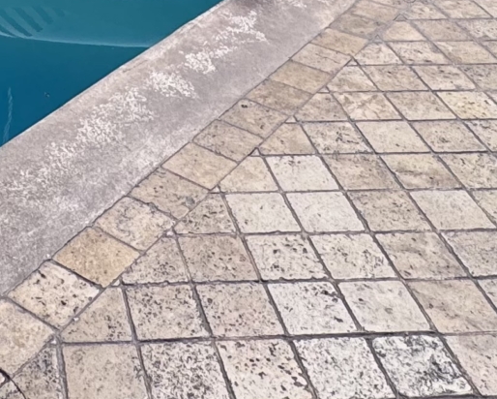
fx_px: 1001
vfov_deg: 16.3
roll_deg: -0.2
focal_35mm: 68
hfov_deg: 26.4
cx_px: -4
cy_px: -435
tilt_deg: +0.6
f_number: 2.2
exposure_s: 1/311
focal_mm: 2.22
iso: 40
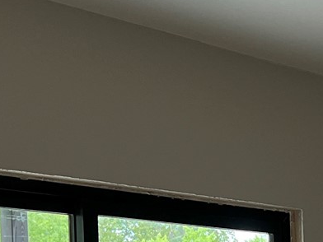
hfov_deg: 13.8
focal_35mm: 136
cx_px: 456
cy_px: 393
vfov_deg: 10.4
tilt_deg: -2.5
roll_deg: +1.3
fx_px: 1269
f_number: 1.5
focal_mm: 5.7
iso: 64
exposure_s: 1/121
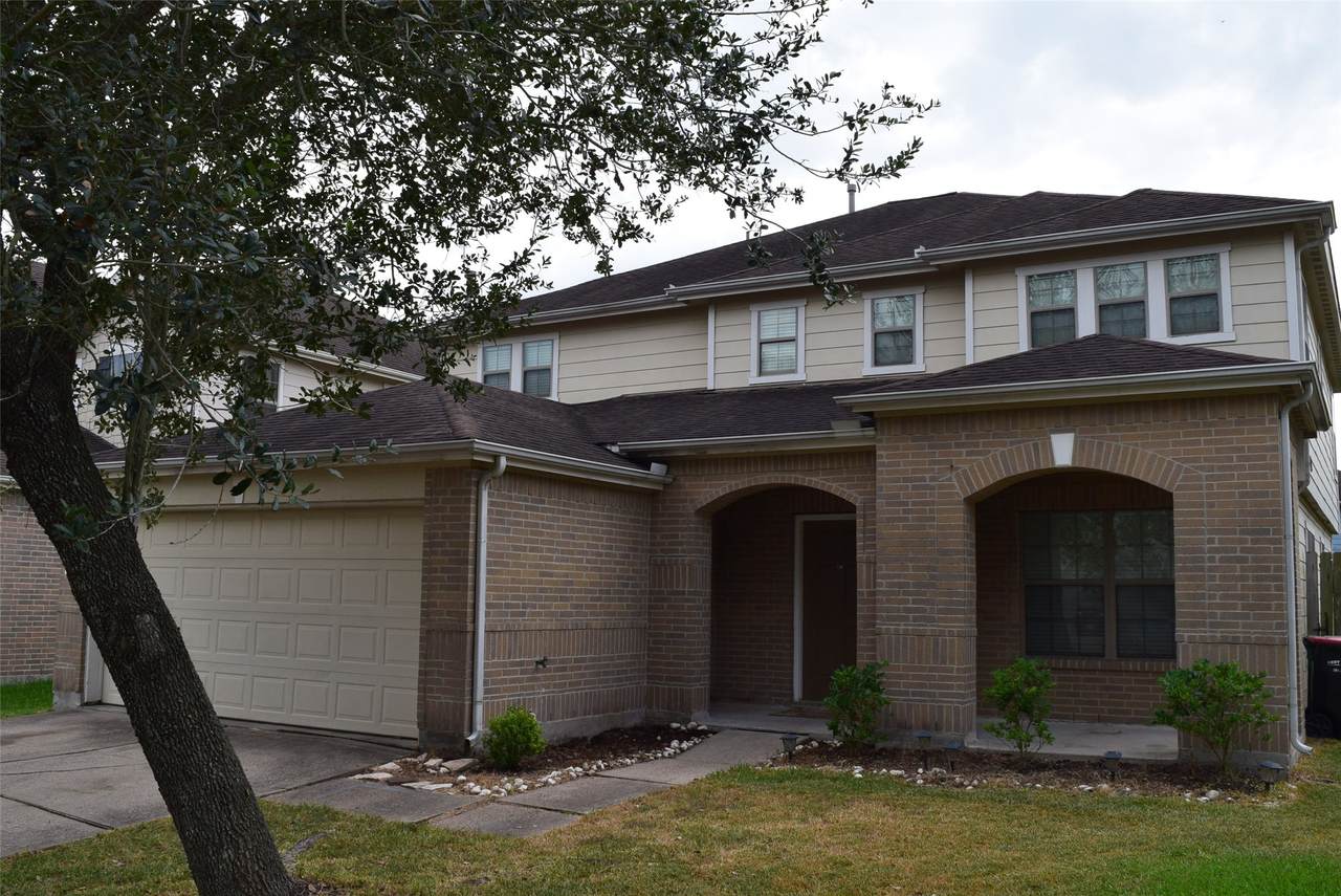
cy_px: 448
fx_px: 1230
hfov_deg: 57.2
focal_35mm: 33
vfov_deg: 40.0
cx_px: 670
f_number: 10
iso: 400
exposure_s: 1/320
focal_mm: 22
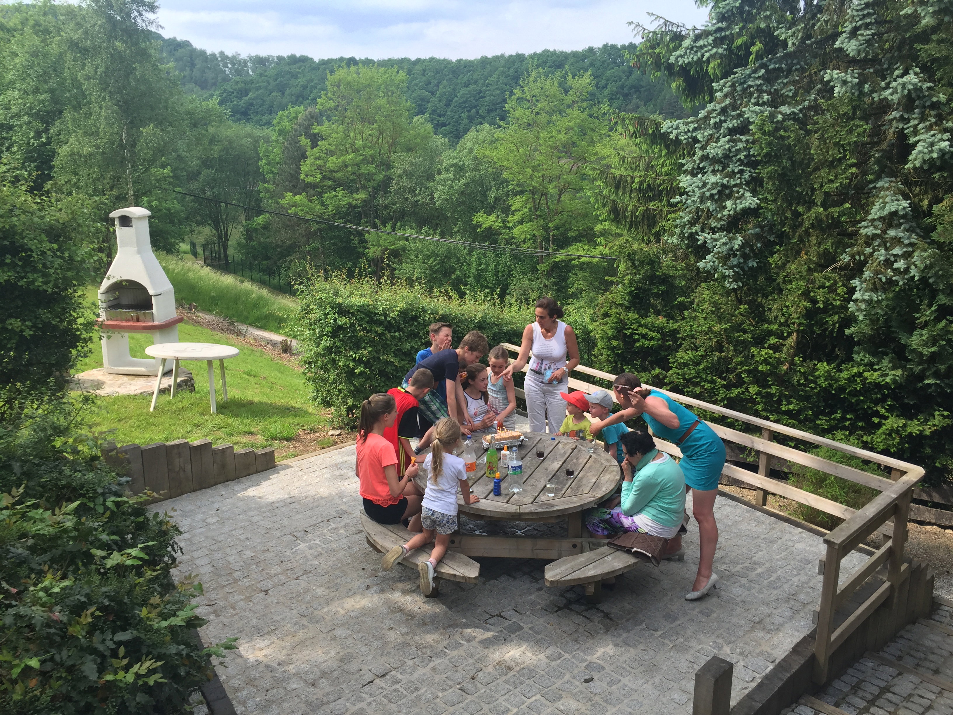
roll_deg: -1.2
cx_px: 476
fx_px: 798
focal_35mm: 29
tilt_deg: -14.8
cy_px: 358
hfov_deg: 61.7
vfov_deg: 48.2
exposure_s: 1/527
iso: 32
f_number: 2.2
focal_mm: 4.15
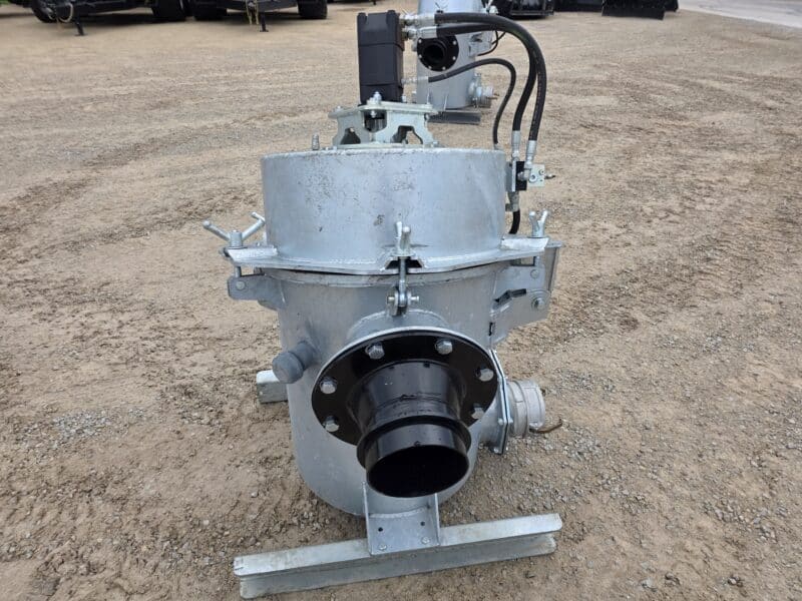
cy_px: 300
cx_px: 401
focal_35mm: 23
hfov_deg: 73.9
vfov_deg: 58.9
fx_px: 533
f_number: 1.7
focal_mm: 6.3
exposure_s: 1/2204
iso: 80
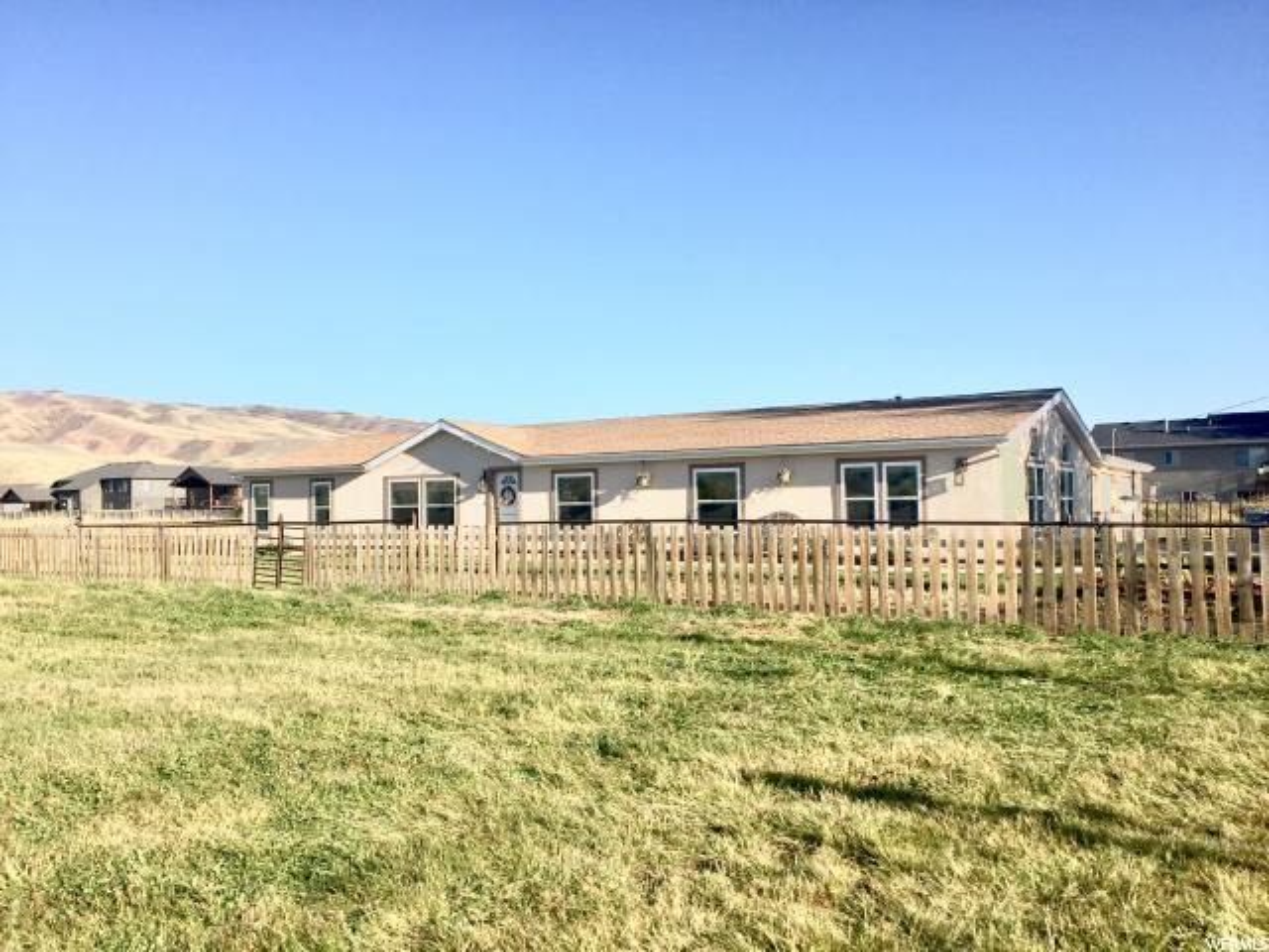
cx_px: 634
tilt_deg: +1.6
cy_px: 476
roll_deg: -0.8
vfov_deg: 48.2
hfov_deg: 61.7
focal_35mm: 29
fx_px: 1063
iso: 32
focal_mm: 4.15
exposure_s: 1/1522
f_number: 2.2
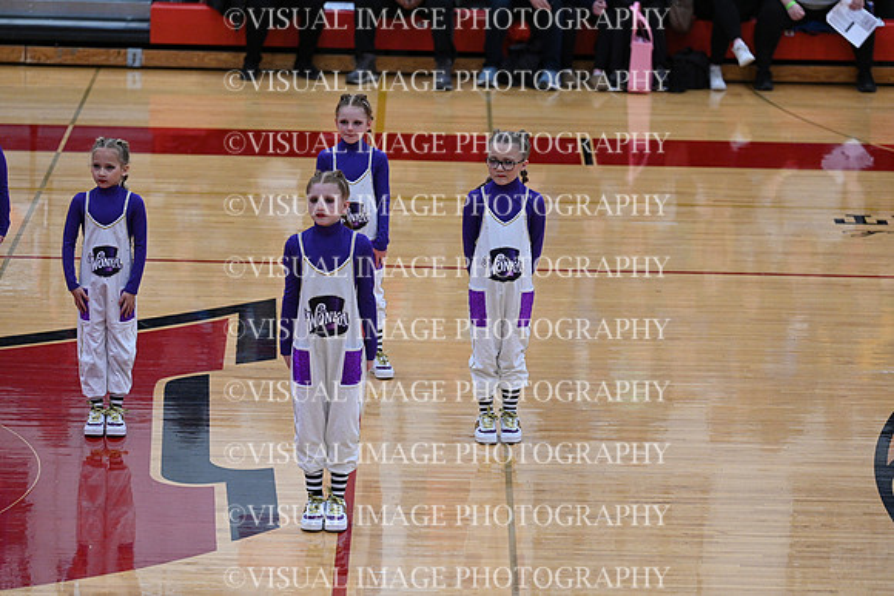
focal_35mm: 175
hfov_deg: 11.7
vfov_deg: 7.9
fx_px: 4347
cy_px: 298
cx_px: 447
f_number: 4
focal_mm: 175
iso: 4000
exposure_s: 1/400
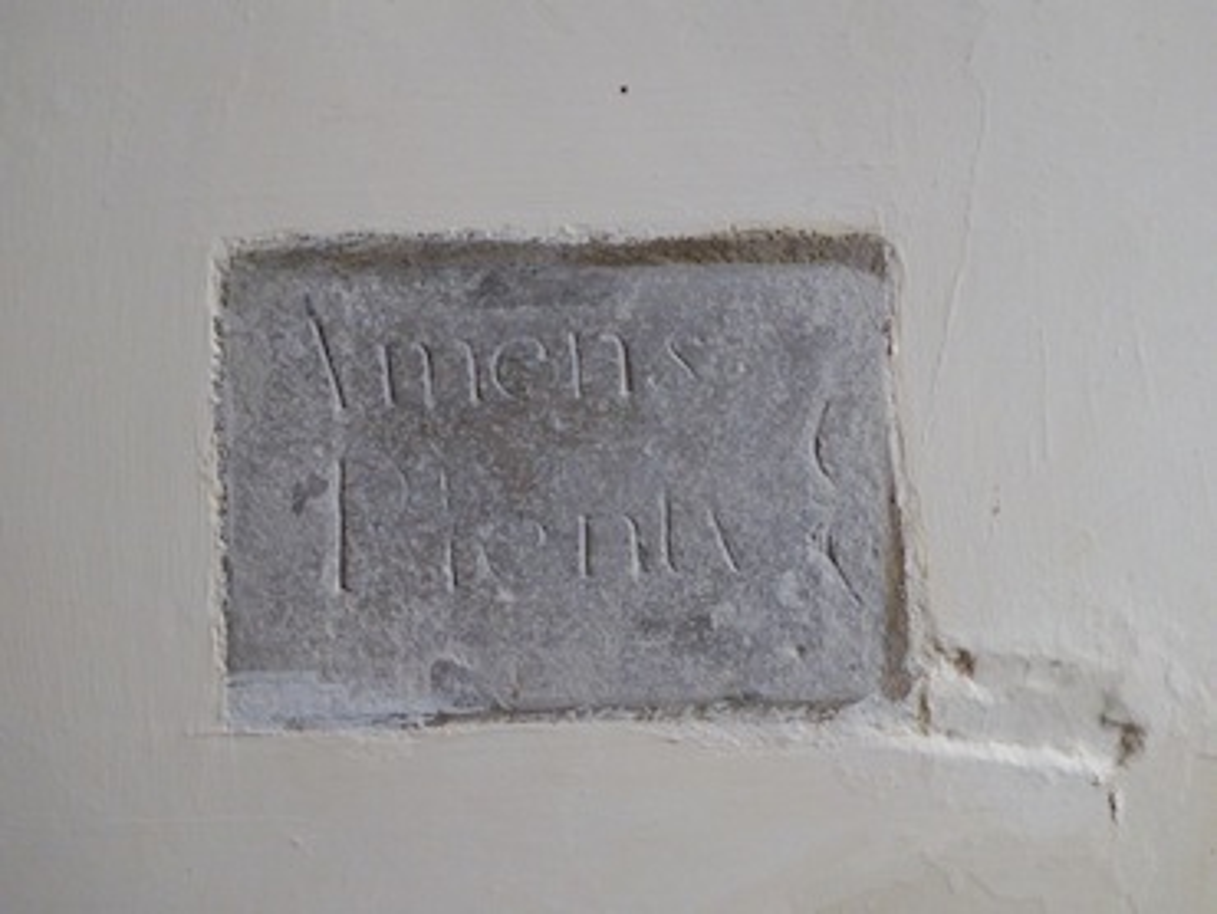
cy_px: 457
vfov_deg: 36.9
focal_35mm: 39
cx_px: 608
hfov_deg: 47.8
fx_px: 1372
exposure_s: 1/100
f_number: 3.7
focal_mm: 6.7
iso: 800
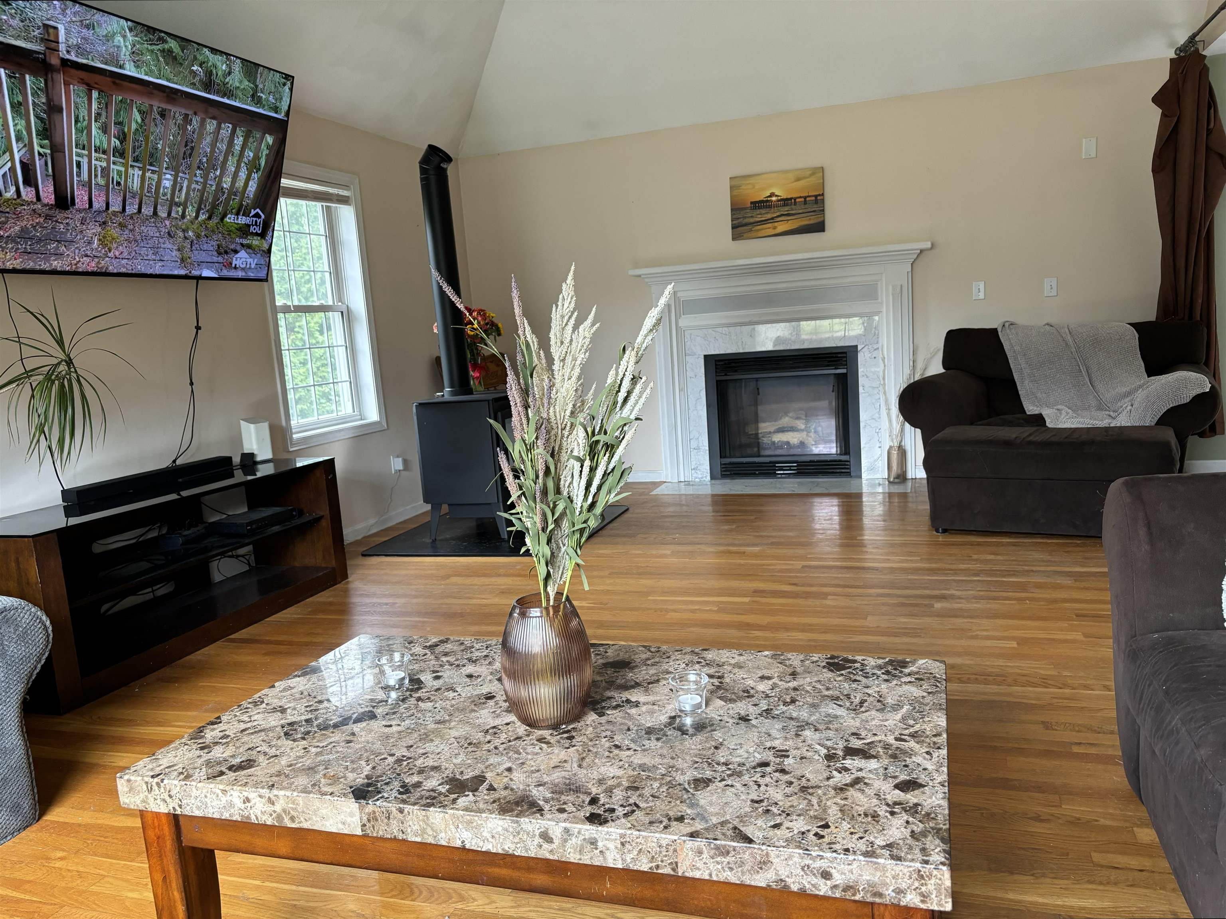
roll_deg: +3.5
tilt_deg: -8.8
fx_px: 921
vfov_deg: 53.1
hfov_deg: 67.3
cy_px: 460
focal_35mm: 26
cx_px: 613
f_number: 1.6
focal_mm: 5.96
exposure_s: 1/121
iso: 125
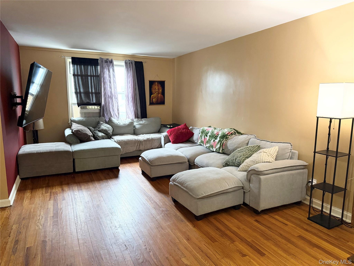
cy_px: 133
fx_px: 245
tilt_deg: -8.5
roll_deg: +0.2
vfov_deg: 56.8
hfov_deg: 71.6
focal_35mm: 24
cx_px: 177
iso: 500
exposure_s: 1/60
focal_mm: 6.76
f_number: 1.78
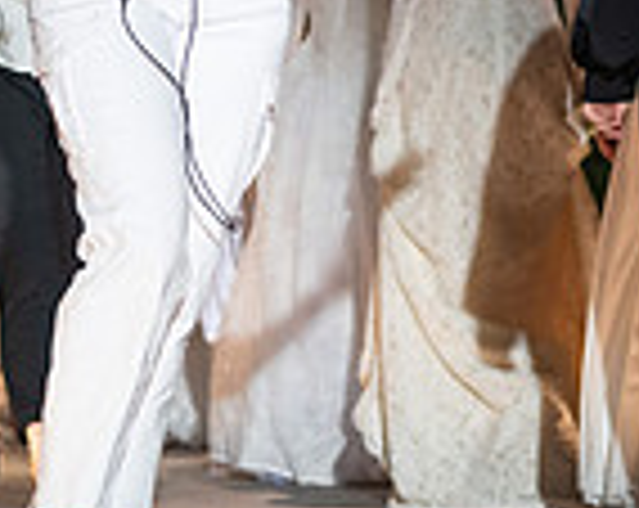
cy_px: -128
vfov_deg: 4.4
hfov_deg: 5.6
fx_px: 6587
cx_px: 479
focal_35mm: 349
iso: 500
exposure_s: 1/1000
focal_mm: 70
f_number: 2.8
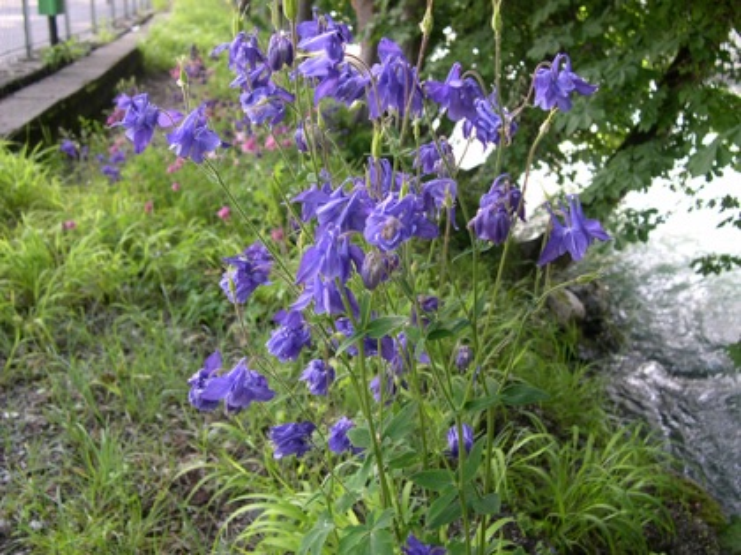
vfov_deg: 37.7
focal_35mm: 38
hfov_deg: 49.0
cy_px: 278
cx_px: 370
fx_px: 813
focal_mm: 8
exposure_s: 1/60.1
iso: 100
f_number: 2.8
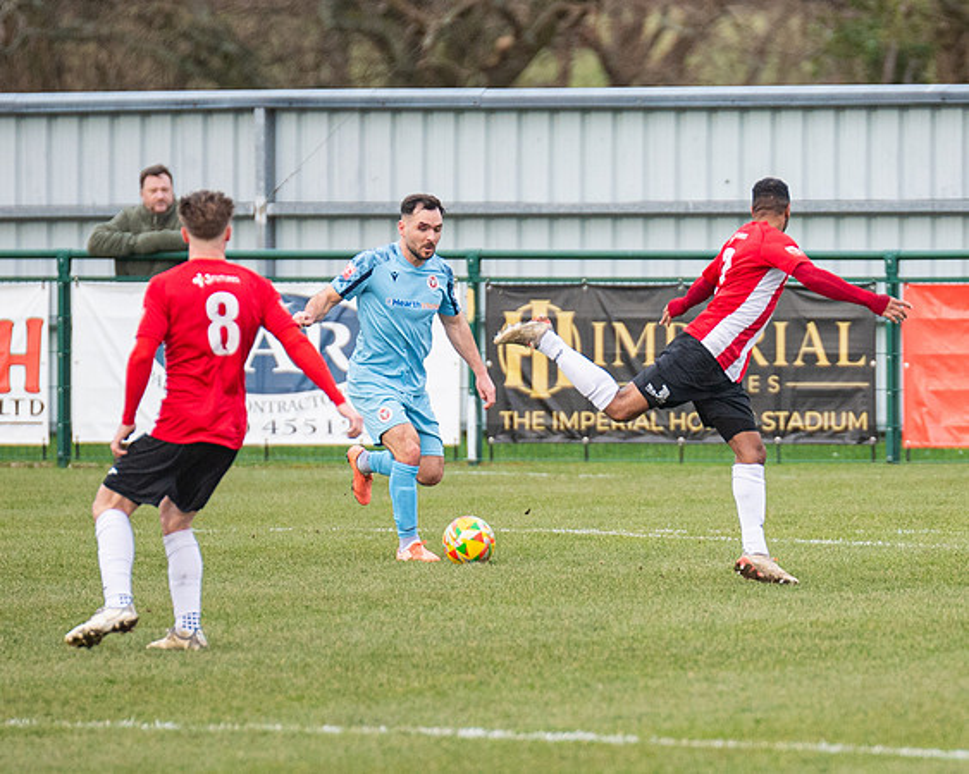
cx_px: 813
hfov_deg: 2.8
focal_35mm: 692
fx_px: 19837
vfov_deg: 2.2
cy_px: 364
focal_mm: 270
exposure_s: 1/1600
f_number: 2.8
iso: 1000
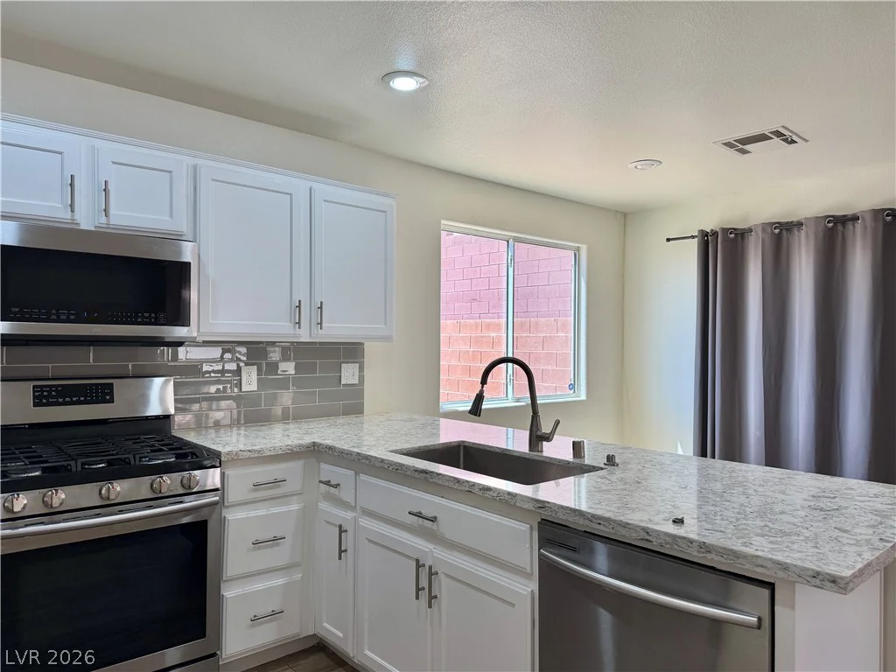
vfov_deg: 56.8
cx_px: 448
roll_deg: -0.8
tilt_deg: -0.4
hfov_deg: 71.6
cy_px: 336
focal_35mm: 24
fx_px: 621
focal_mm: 6.76
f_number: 1.78
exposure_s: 1/484
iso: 80
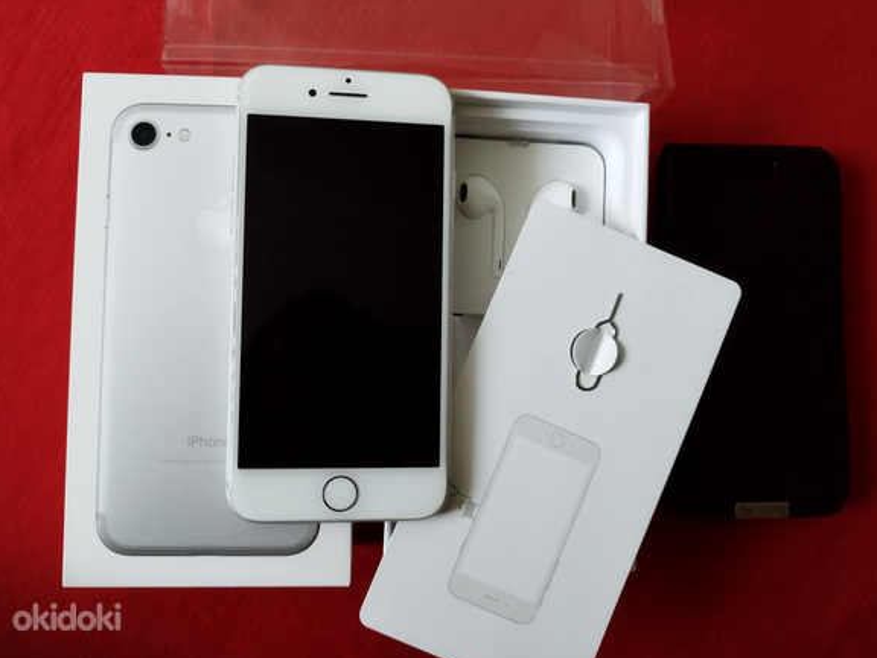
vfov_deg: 54.9
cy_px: 327
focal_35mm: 25
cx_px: 426
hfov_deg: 69.4
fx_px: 633
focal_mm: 5.89
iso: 3400
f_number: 1.89
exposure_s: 1/16.7
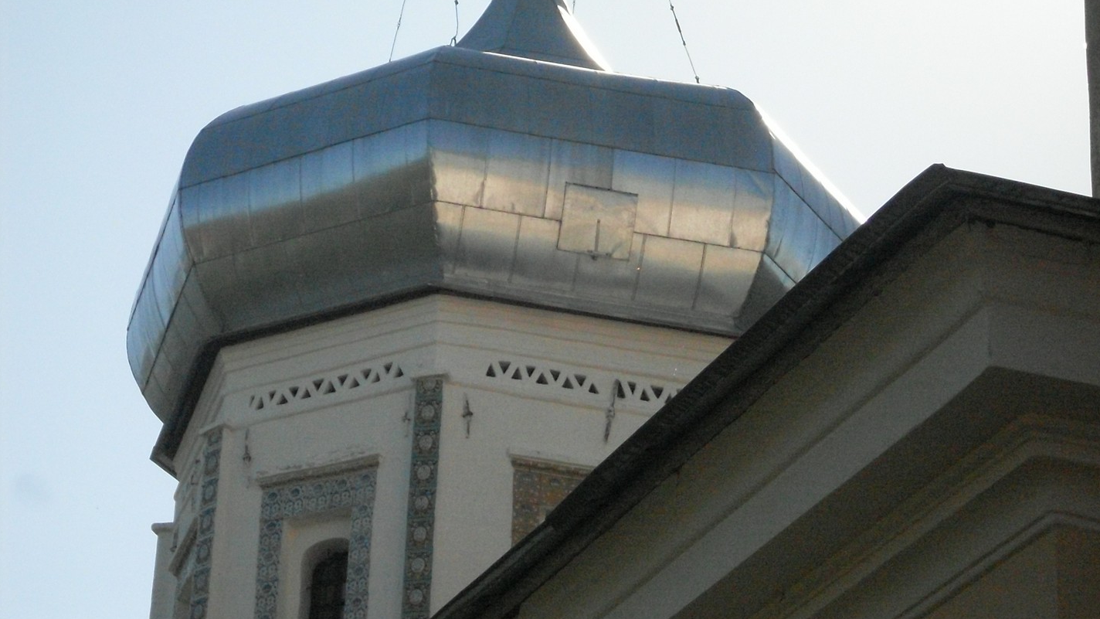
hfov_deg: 17.2
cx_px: 550
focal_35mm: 125
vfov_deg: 9.7
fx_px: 3646
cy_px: 314
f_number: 5.2
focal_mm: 18.9
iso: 400
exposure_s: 1/2000
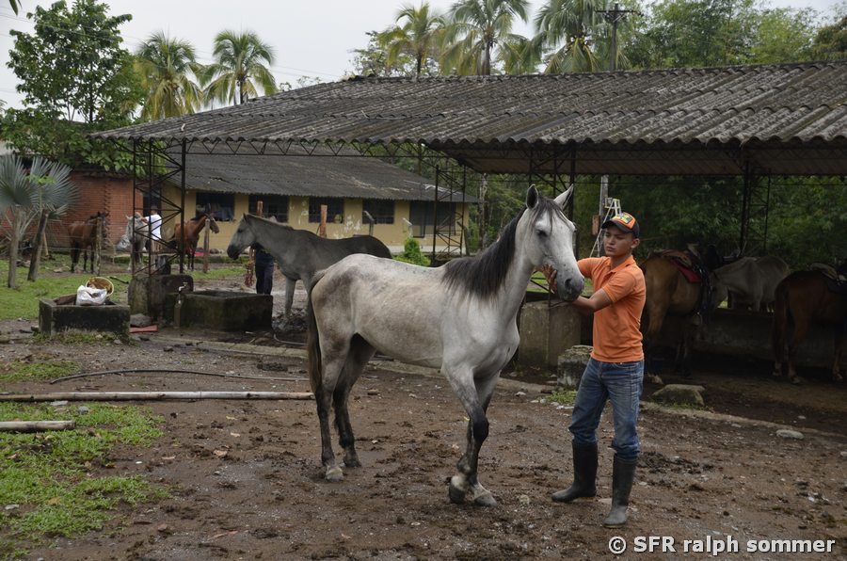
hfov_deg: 41.2
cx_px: 424
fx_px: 1127
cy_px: 280
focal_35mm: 48
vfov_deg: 27.9
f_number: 7.1
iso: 200
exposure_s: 1/200
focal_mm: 32
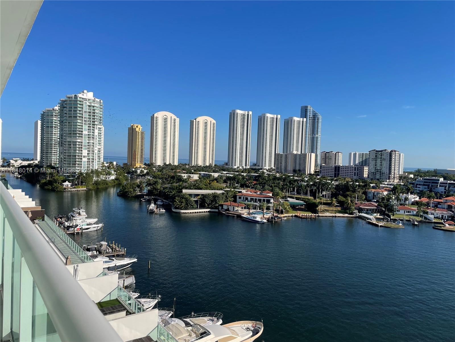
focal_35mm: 26
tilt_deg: -1.5
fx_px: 342
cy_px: 171
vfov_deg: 53.1
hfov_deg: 67.3
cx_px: 228
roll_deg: -1.6
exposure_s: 1/4292
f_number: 1.6
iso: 32
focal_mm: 4.2
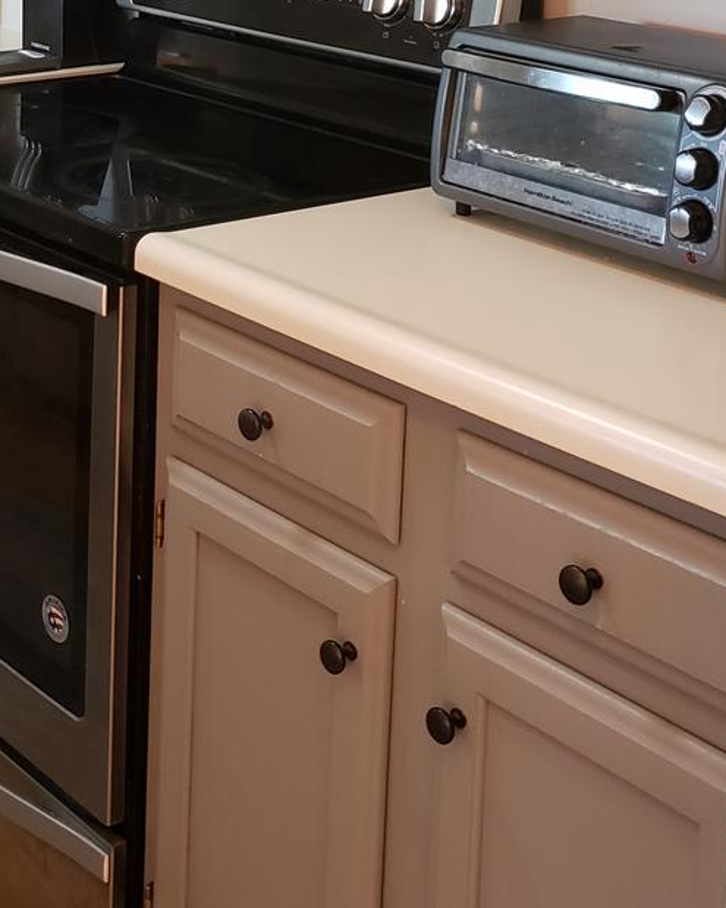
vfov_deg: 28.0
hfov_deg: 23.6
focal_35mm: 63
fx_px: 1693
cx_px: 88
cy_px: -29
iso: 250
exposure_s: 1/20
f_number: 1.5
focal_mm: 4.3
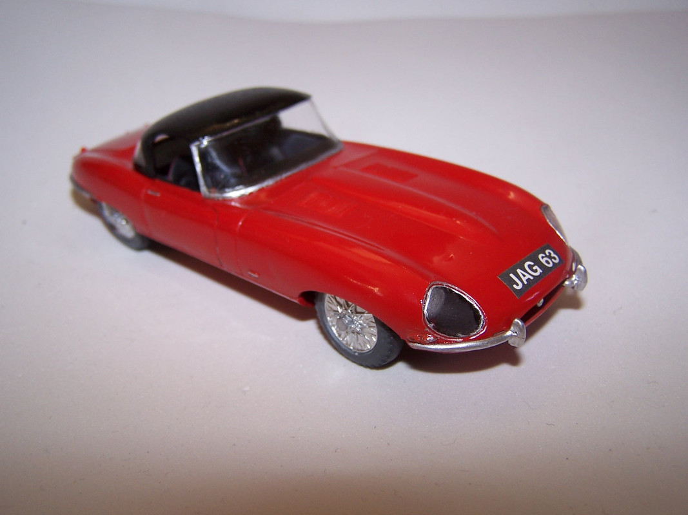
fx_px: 755
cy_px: 258
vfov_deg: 37.7
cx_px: 344
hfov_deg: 49.0
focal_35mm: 38
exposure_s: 1/60
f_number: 2.8
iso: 80
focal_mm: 6.3
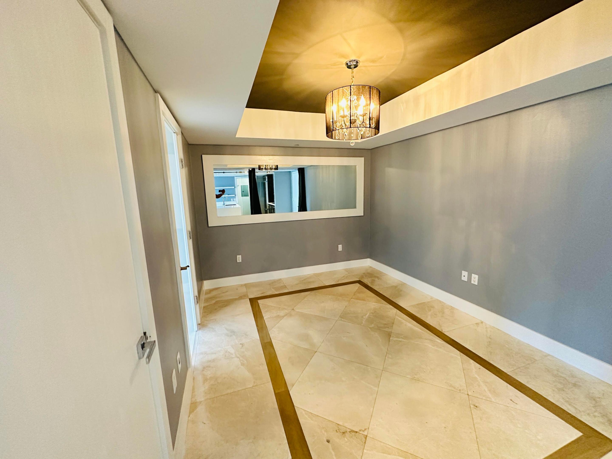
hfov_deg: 102.1
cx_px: 306
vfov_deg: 85.7
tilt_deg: -9.8
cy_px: 230
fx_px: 248
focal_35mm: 14
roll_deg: +3.1
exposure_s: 1/60
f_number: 2.2
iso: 640
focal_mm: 2.22
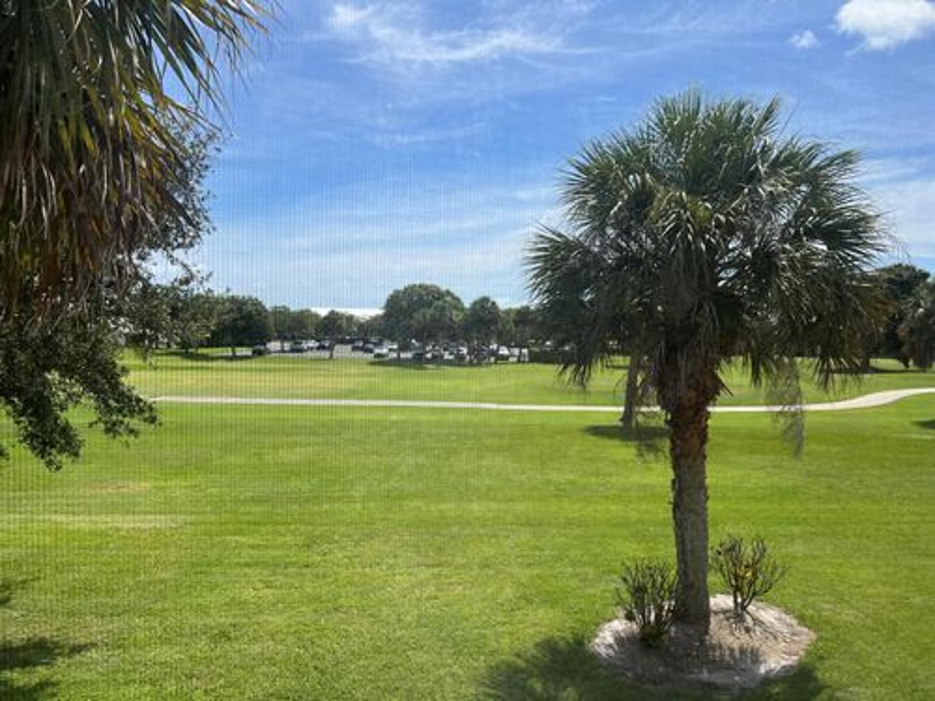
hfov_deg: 67.3
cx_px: 468
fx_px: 702
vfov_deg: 53.1
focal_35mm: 26
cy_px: 350
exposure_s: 1/3165
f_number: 1.5
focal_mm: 5.7
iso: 50
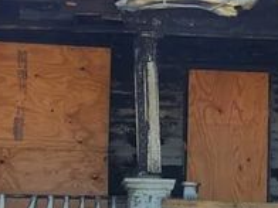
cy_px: 191
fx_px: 964
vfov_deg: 12.2
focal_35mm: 120
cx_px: 207
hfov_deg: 16.3
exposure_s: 1/670
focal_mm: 6.4
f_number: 1.8
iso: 12
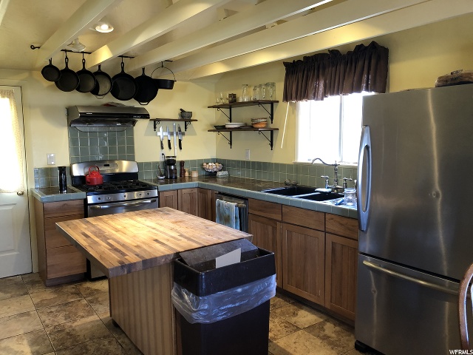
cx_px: 236
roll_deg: +0.3
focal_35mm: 28
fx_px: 383
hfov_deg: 63.4
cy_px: 178
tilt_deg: -6.8
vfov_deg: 49.7
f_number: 1.8
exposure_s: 1/15
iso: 50
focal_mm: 3.99
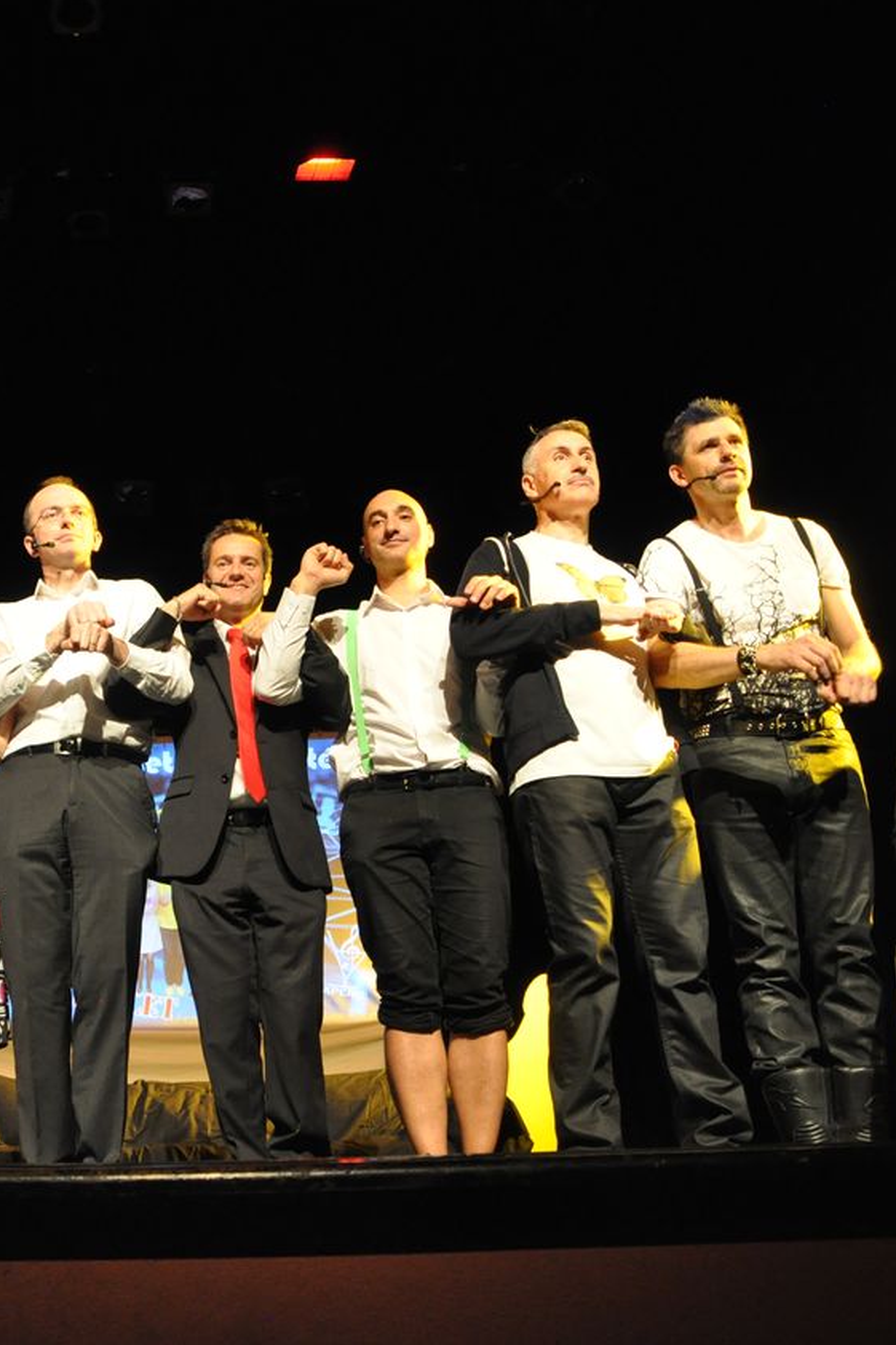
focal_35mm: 41
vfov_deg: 47.4
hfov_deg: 31.0
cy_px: 671
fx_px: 1531
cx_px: 70
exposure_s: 1/30
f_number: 3.5
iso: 1600
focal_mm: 18
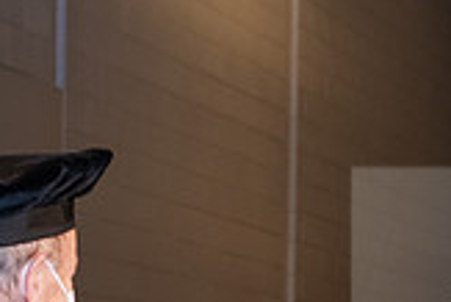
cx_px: 268
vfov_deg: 5.8
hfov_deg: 8.8
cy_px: 503
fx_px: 2947
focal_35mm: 235
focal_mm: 66
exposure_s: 1/200
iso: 1600
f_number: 6.3
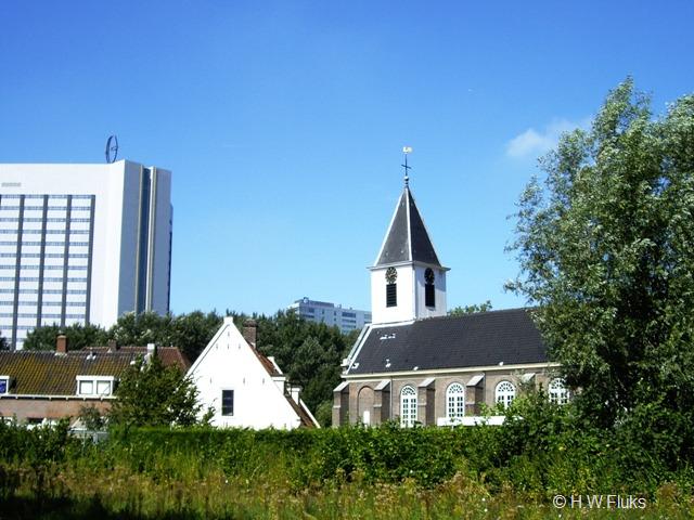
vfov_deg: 37.7
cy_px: 260
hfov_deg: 49.0
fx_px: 762
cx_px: 347
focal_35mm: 38
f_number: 4.3
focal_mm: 6.2
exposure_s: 1/320
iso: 50
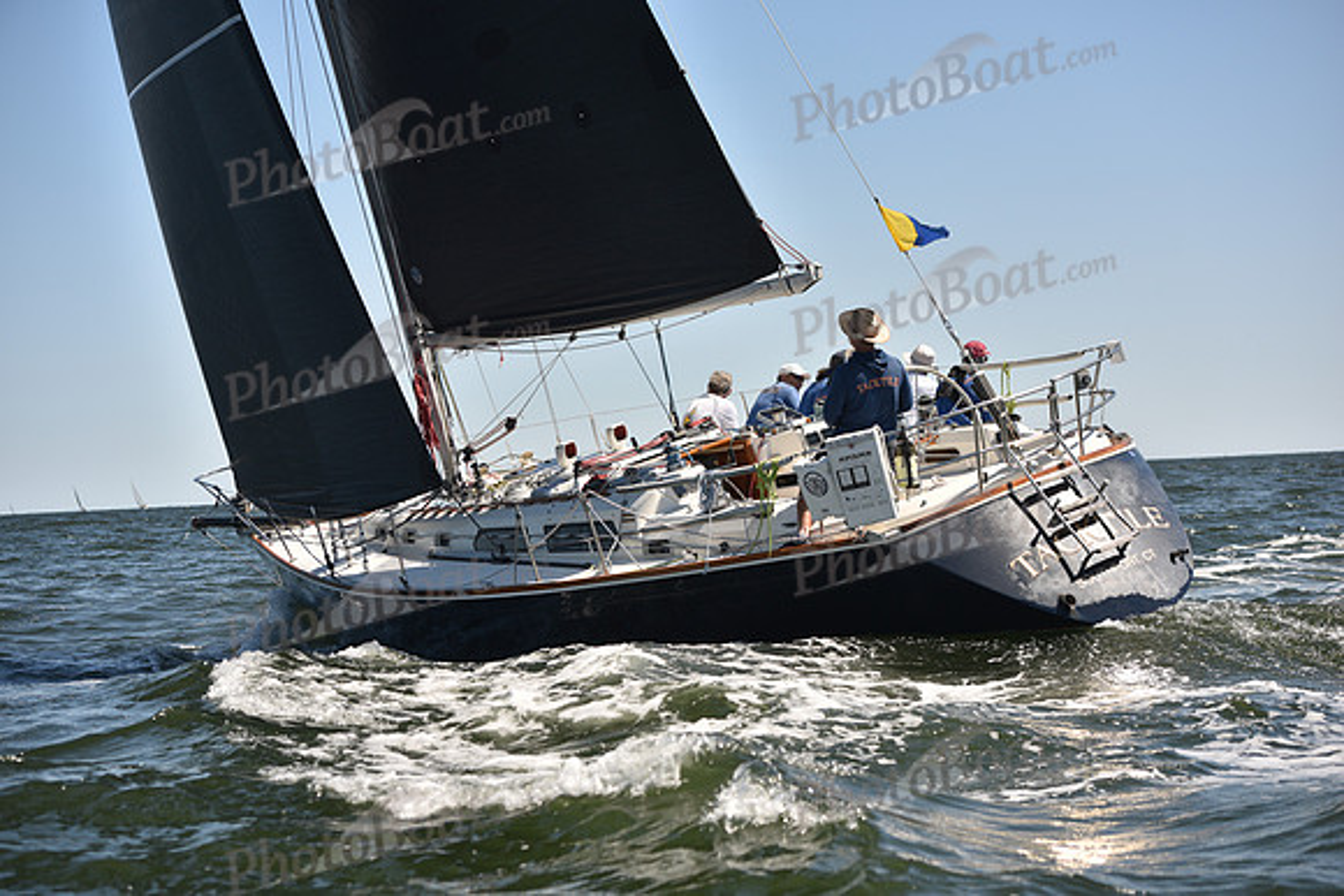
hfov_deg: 28.8
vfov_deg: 19.5
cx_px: 672
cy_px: 448
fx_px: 2614
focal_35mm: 70
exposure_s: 1/1250
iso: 250
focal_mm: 70
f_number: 4
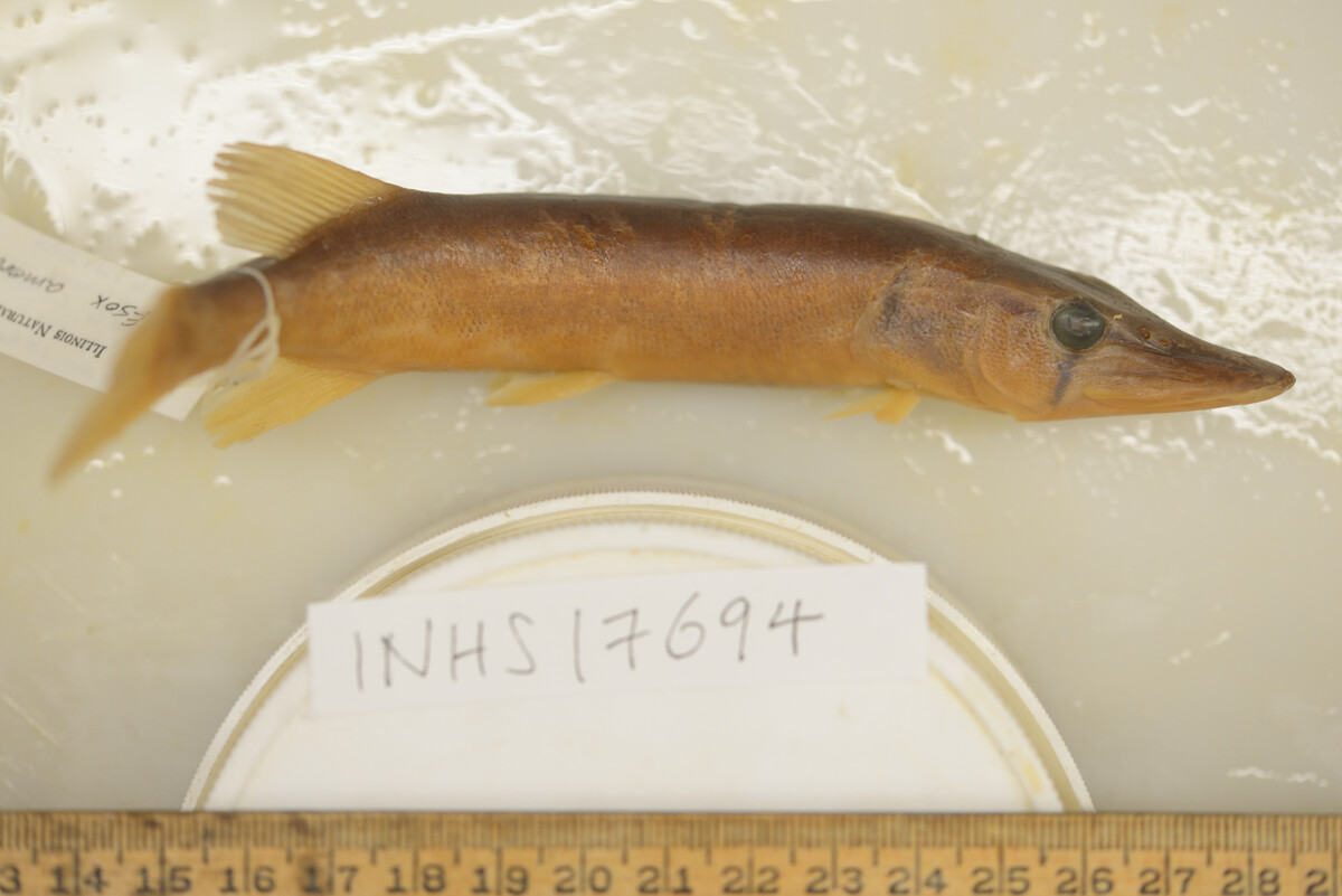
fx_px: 2237
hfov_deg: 33.4
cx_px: 671
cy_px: 448
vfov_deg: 22.6
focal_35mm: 60
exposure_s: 1/160
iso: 800
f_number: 3.2
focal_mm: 60
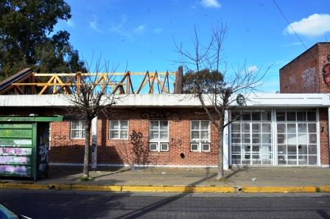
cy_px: 110
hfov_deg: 62.0
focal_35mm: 30
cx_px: 165
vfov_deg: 43.5
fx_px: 275
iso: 800
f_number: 11
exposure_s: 1/640
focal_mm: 20
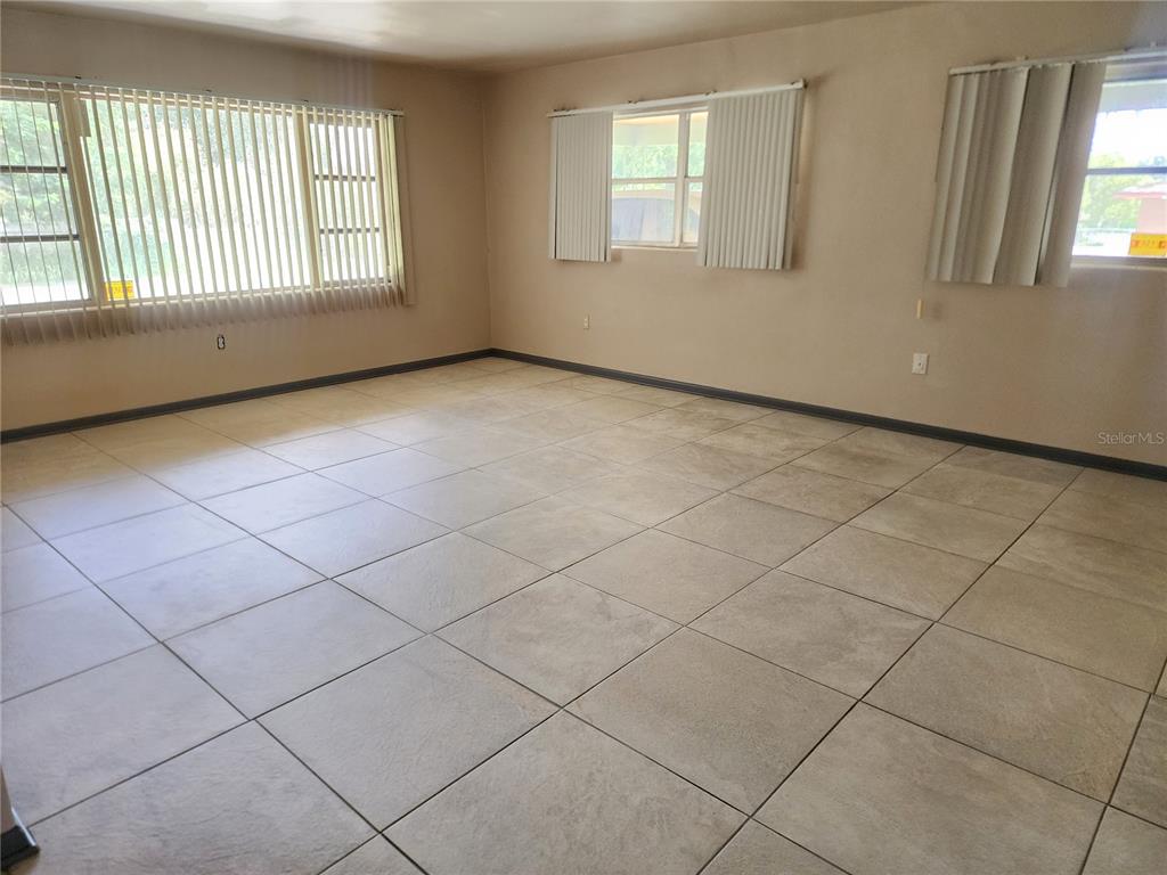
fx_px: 775
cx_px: 584
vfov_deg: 58.9
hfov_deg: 73.9
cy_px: 438
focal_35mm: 23
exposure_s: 1/120
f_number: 1.8
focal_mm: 6.4
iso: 400
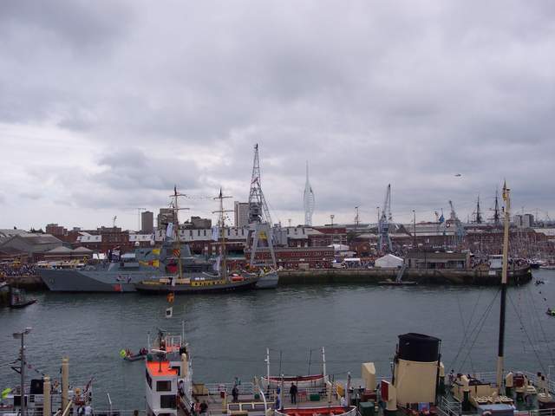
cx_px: 278
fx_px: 609
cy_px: 208
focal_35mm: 38
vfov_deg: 37.7
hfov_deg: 49.0
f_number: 4.8
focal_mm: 8
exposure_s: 1/700
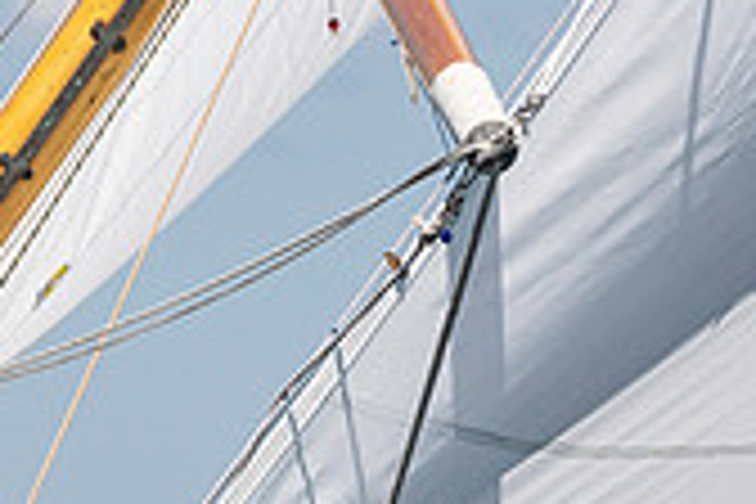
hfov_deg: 2.1
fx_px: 21082
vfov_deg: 1.4
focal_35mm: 1004
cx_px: -240
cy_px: 869
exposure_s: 1/2500
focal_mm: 165
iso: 320
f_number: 5.6
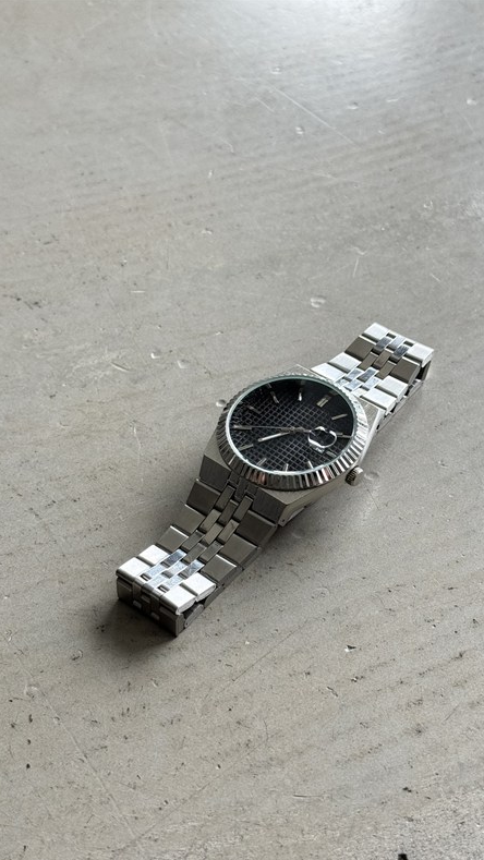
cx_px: 289
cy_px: 432
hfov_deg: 22.6
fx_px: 1209
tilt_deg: -47.3
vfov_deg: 39.2
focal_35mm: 53
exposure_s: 1/349
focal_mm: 6.76
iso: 80
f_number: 1.78
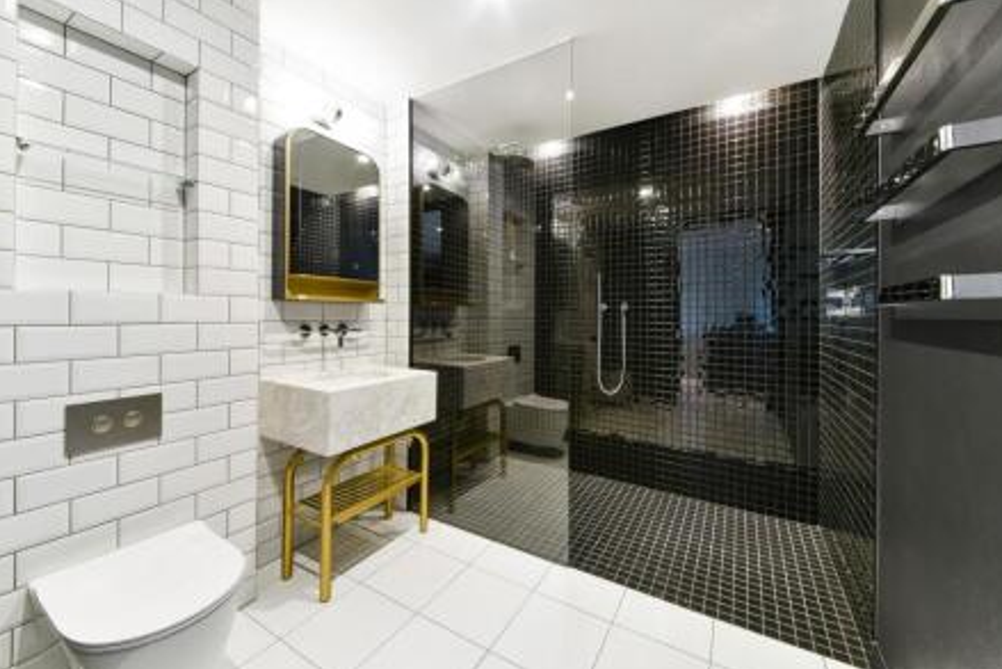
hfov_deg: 108.3
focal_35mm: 13
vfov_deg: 85.4
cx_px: 518
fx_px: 362
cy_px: 316
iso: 200
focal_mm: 12
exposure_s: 3
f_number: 16
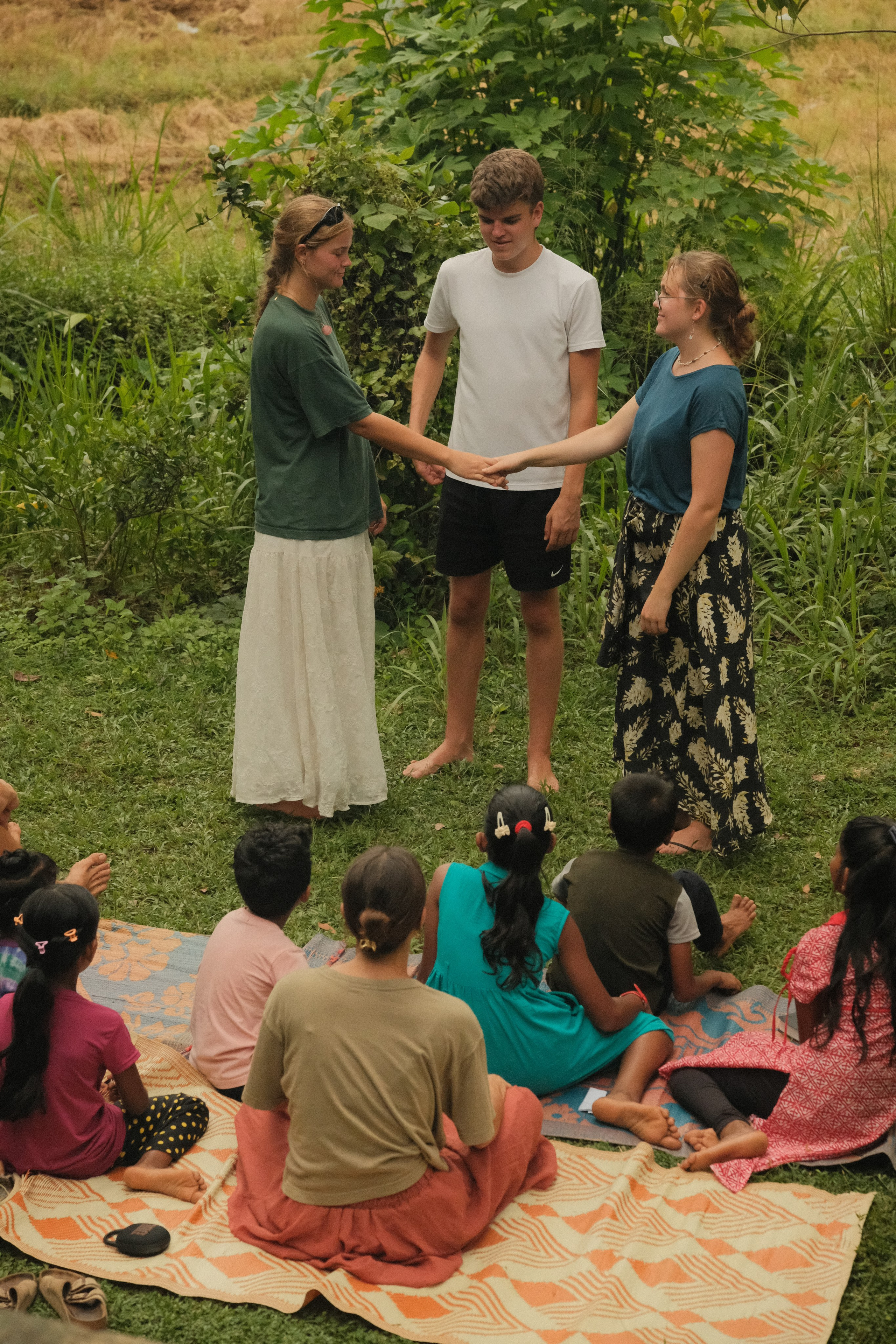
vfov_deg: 24.2
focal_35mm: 84
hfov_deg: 16.3
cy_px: 672
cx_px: 448
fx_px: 3136
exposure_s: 1/250
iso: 6400
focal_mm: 56
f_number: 4.5
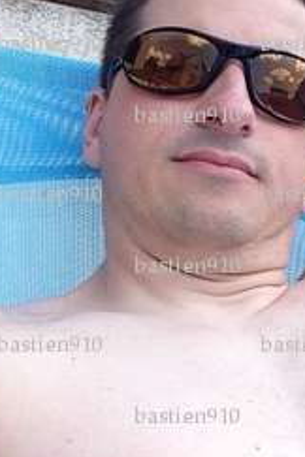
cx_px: 204
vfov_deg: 27.0
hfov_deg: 18.1
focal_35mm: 75
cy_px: 256
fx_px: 953
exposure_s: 1/426
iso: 32
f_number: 2.4
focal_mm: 2.18
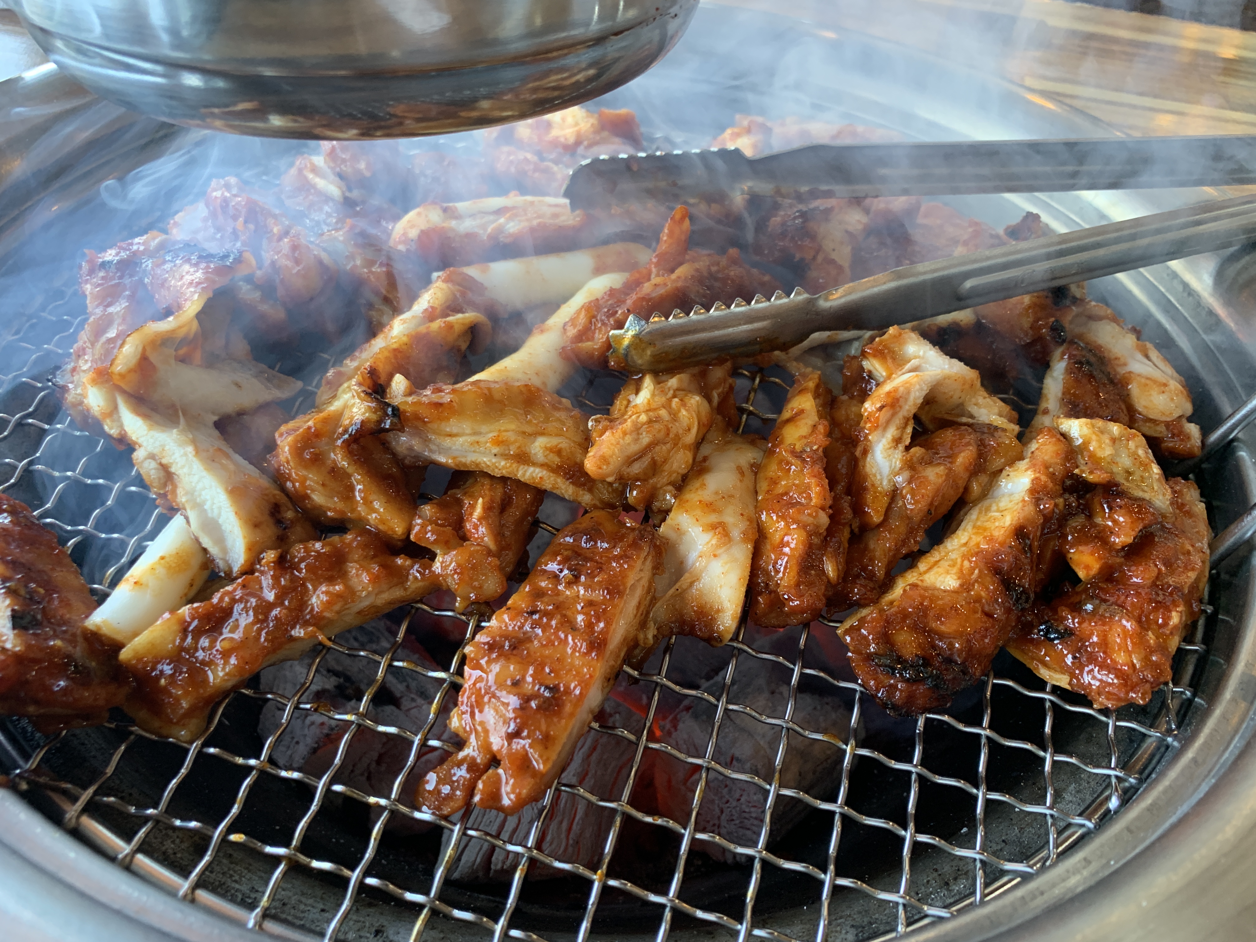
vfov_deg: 53.1
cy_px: 471
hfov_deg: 67.3
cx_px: 628
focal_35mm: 26
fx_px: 943
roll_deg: -6.2
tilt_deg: -43.7
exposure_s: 1/60
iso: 80
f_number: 1.8
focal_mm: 4.25
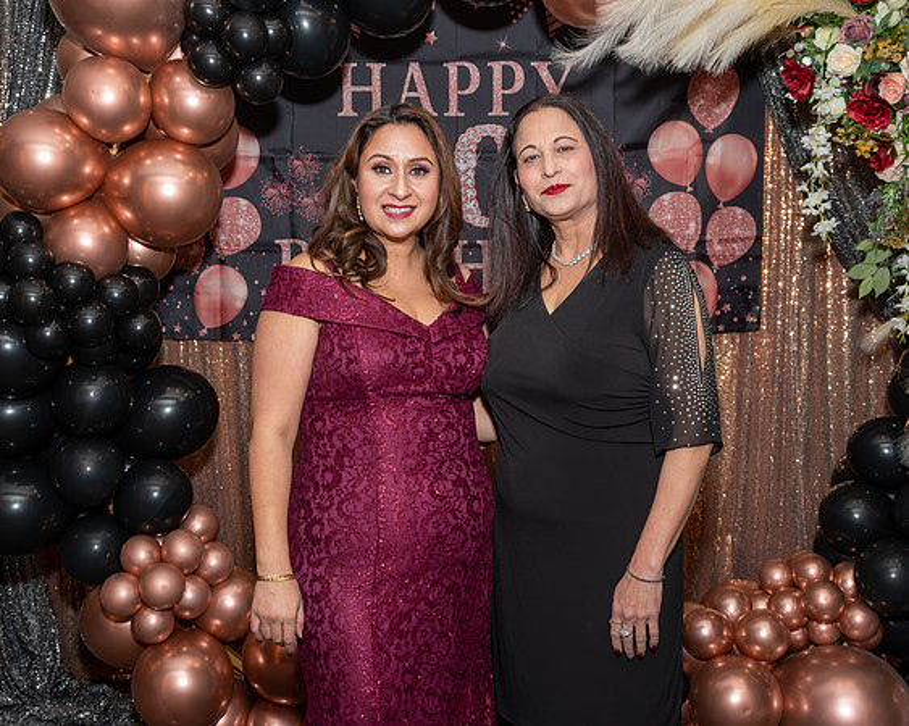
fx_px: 1177
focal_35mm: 44
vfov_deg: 34.3
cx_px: 441
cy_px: 372
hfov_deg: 42.2
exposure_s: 1/250
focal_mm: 24
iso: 500
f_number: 8
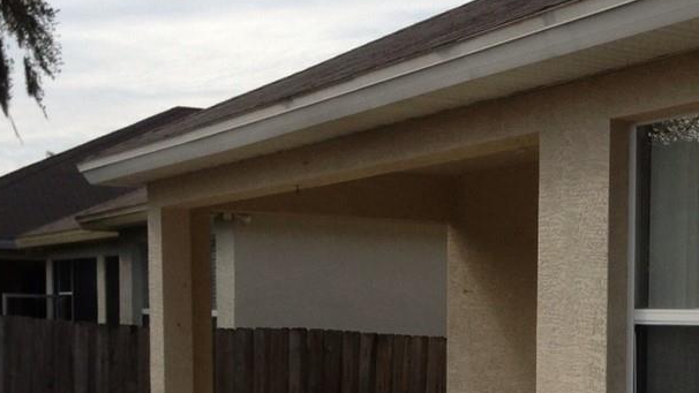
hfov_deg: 21.8
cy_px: 474
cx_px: 671
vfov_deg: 12.4
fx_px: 1761
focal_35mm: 95
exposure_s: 1/1748
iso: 50
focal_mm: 4.13
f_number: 2.4
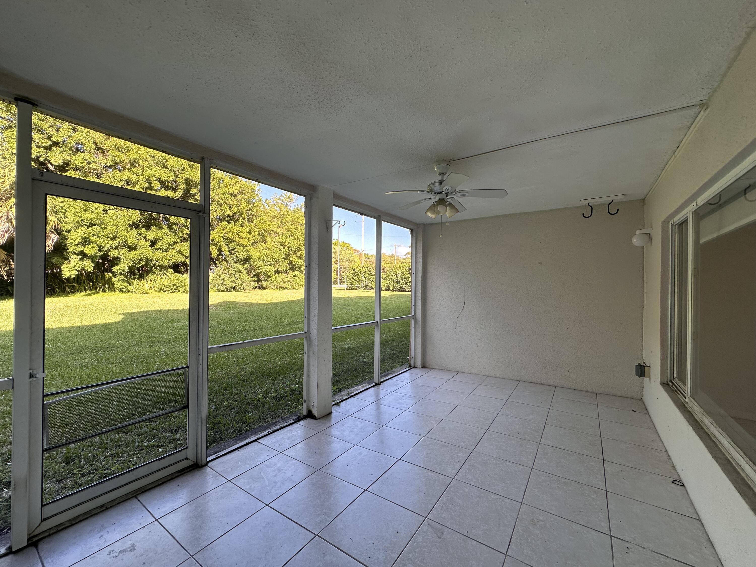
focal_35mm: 14
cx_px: 378
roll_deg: -0.6
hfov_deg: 102.1
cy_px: 284
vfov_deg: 85.7
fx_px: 306
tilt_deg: +0.3
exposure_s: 1/117
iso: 40
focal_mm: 2.22
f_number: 2.2
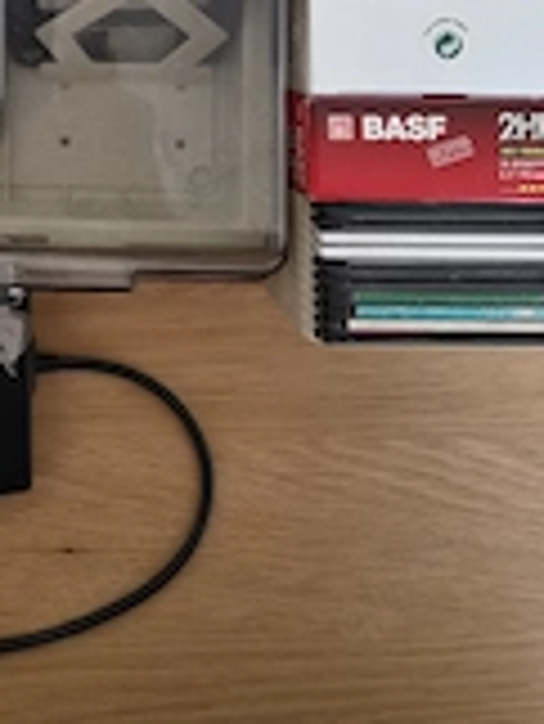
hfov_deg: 24.6
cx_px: 4
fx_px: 1193
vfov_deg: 30.2
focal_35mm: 57
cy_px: -76
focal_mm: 5.4
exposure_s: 1/100
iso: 200
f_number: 1.8
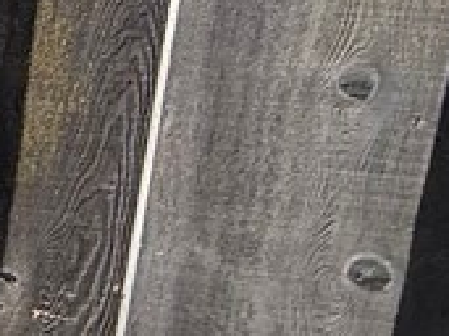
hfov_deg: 12.2
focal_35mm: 84
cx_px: -840
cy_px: -58
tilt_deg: -7.1
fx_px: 1089
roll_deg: +2.1
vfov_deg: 16.9
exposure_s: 1/717
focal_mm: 2.22
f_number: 2.2
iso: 50
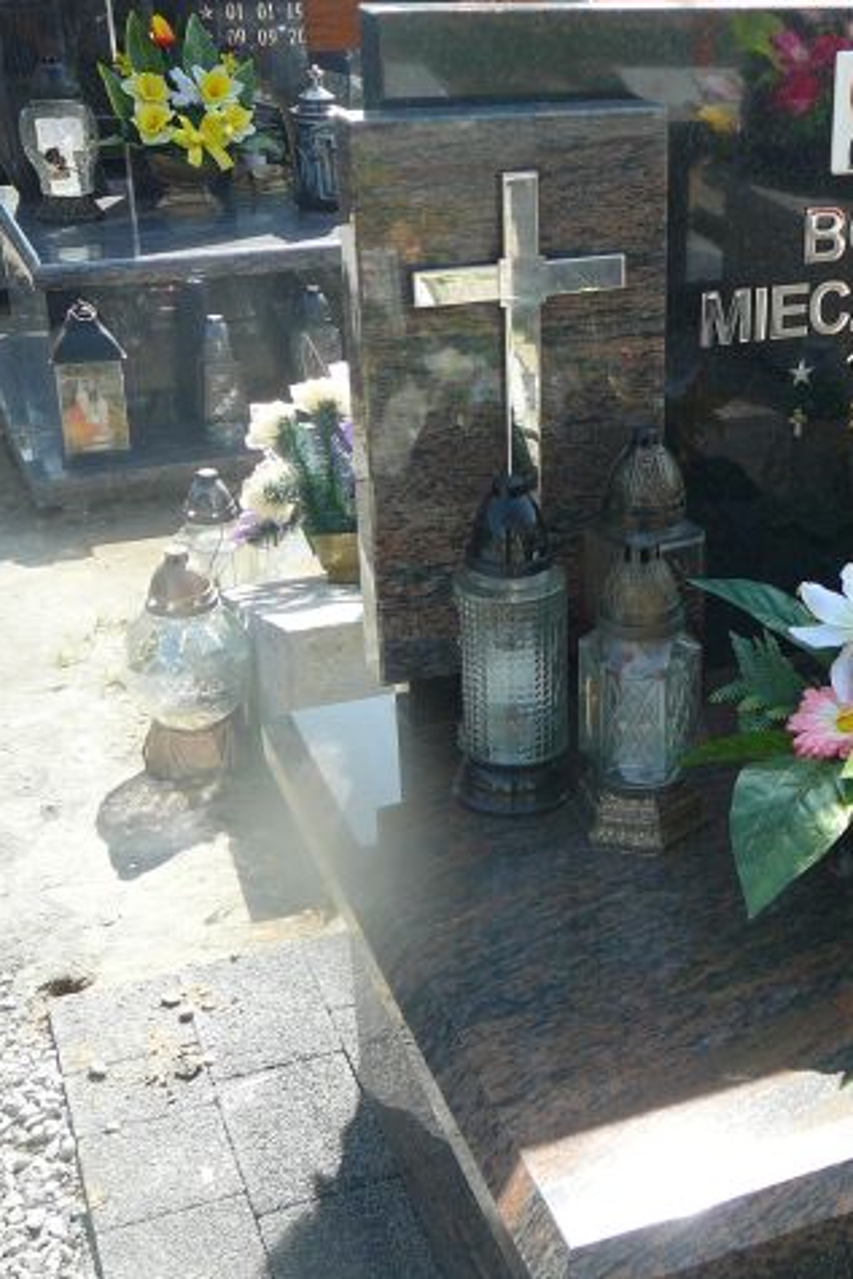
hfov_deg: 26.5
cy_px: 638
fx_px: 1740
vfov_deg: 40.3
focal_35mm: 49
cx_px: 794
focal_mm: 5.2
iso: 80
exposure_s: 1/400
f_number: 2.8
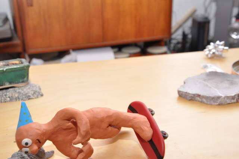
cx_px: 120
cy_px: 80
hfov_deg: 38.9
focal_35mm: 51
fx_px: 338
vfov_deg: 26.4
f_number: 9
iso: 640
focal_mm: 34
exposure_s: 1/50
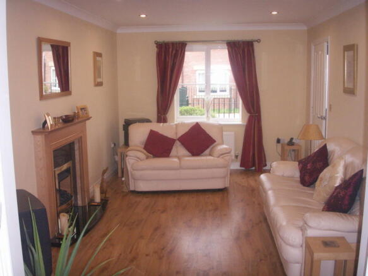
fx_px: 393
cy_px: 138
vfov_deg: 38.7
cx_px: 184
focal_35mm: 37
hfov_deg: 50.1
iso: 160
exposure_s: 1/40
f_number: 3.5
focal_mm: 7.7
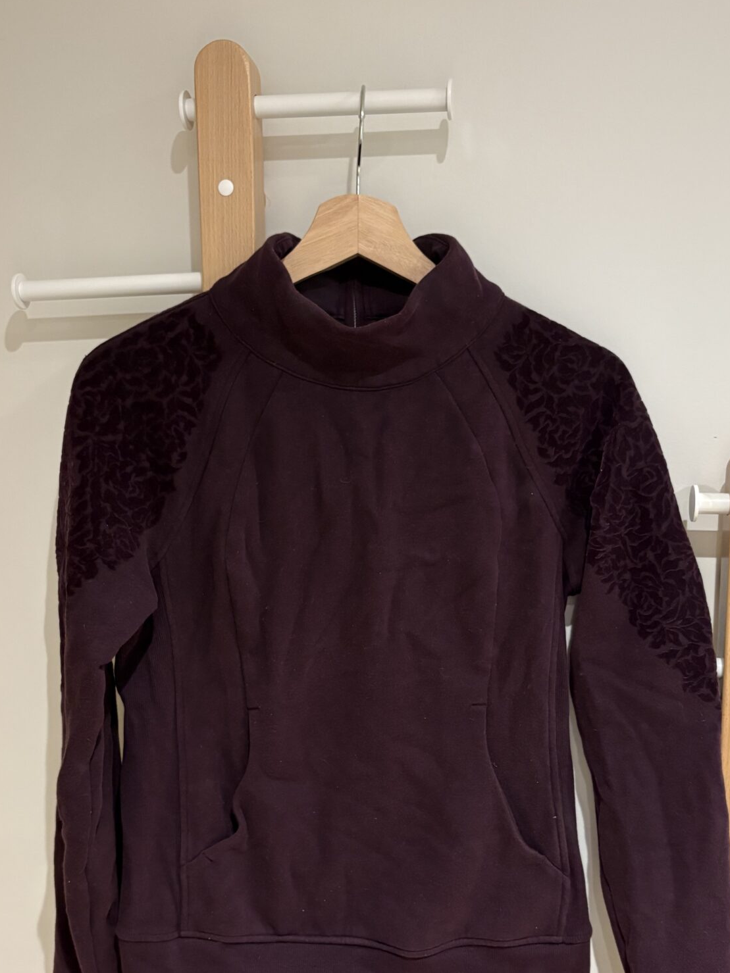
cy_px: 591
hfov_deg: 39.7
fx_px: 1012
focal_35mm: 36
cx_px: 371
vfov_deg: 51.0
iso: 320
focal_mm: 5.96
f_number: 1.6
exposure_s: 1/40
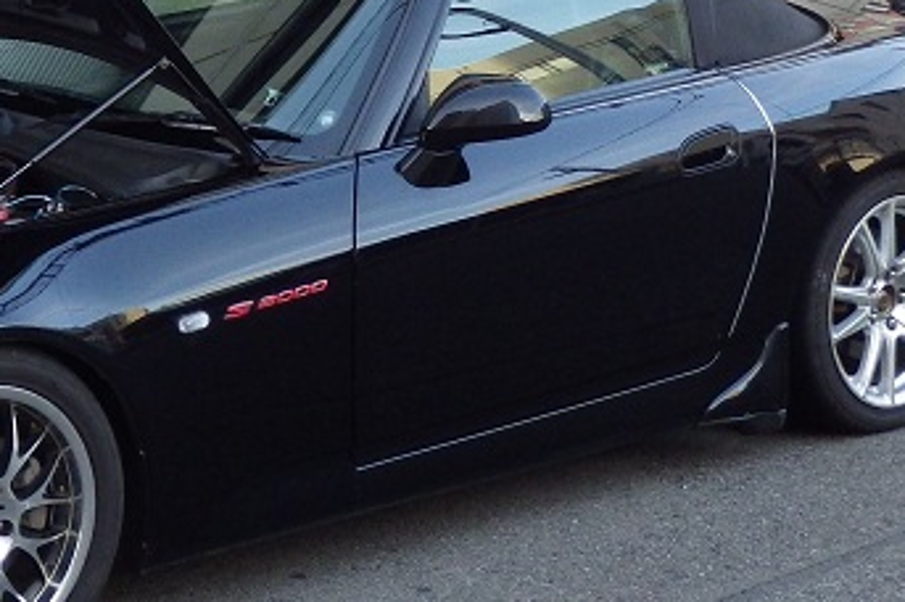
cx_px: 201
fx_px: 2562
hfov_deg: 19.9
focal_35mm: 102
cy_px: 42
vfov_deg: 13.3
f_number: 4.2
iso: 125
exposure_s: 1/50
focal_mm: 7.5
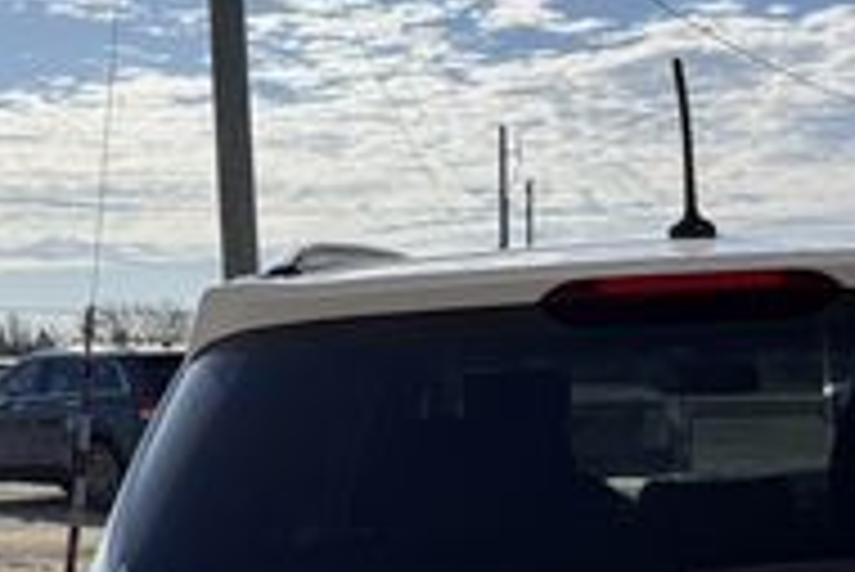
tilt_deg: -11.0
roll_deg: -1.0
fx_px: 1996
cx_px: 644
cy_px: 779
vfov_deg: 15.4
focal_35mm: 84
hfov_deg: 23.9
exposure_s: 1/8130
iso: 80
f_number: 1.78
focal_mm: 6.76
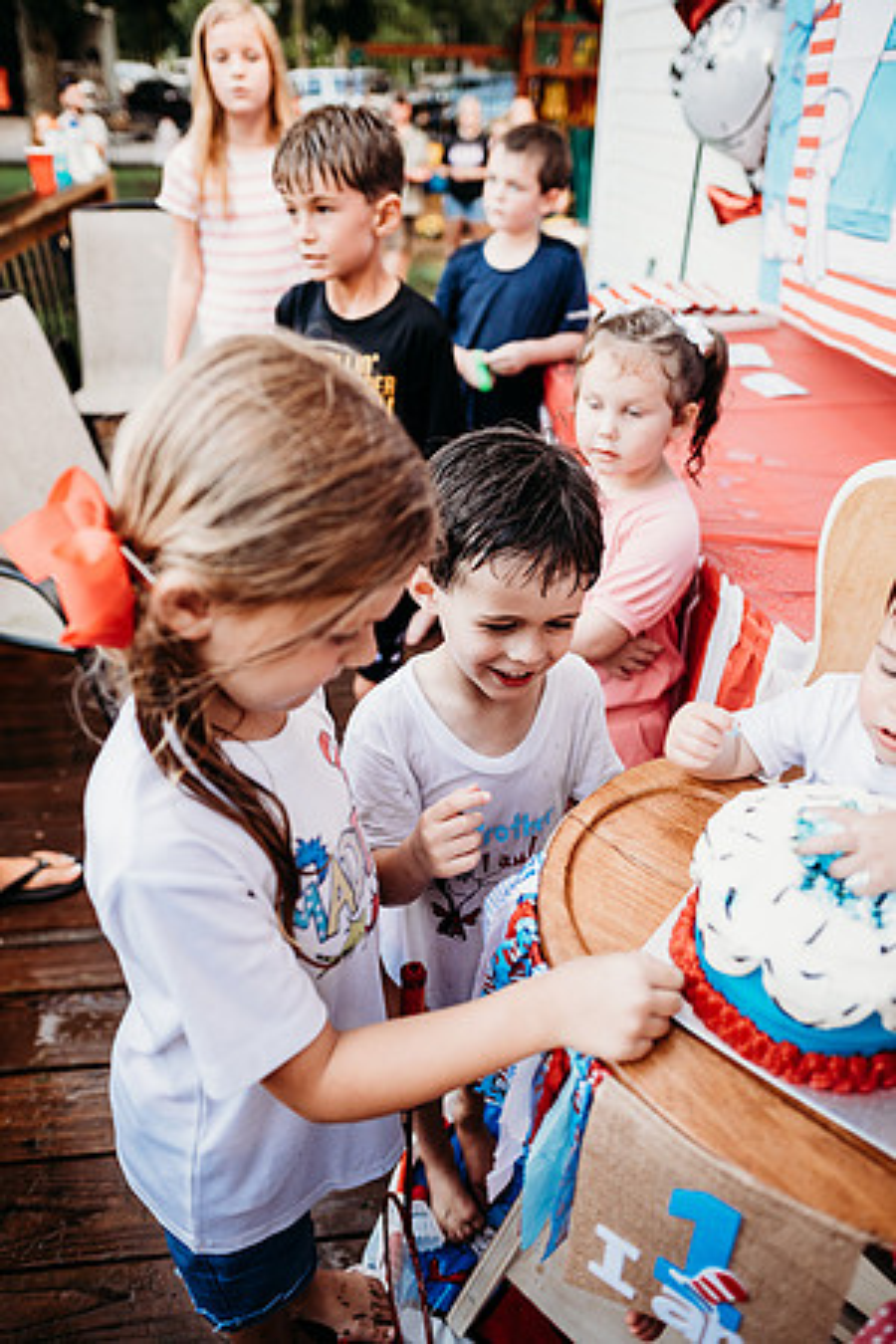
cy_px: 672
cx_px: 448
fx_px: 896
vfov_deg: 73.7
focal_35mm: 24
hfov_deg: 53.1
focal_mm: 24
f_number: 2.5
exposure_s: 1/200
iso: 400
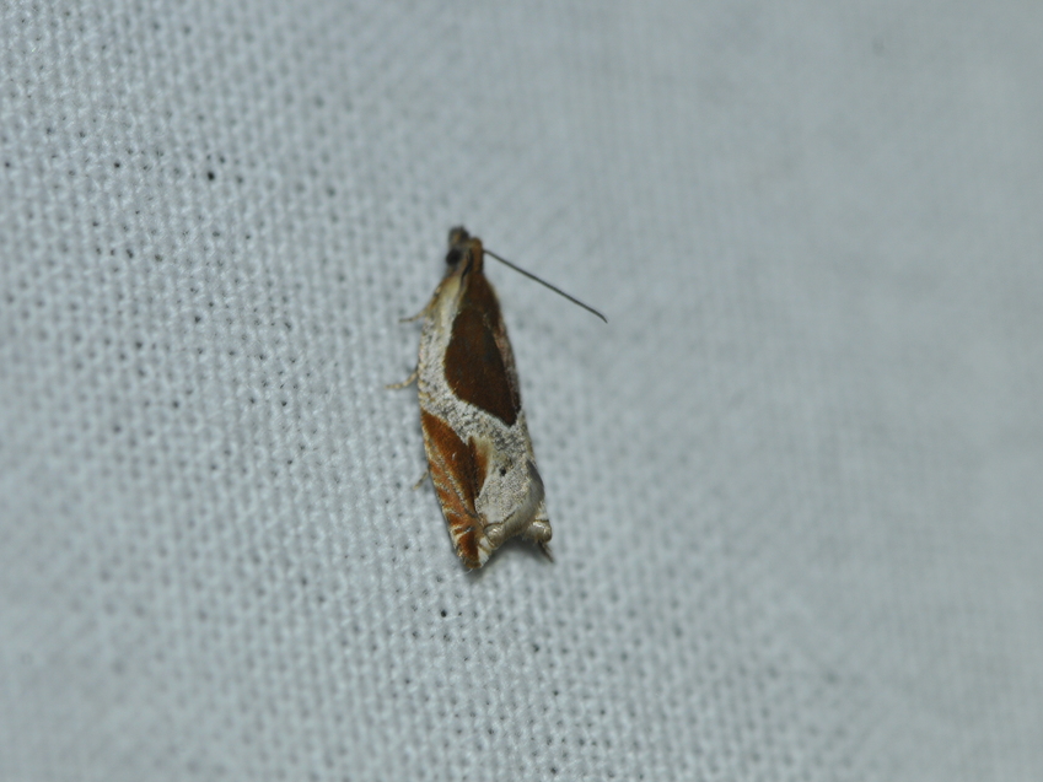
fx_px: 5169
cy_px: 392
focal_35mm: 172
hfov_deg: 11.5
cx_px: 461
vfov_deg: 8.7
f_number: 11
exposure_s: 1/60
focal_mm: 105
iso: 640
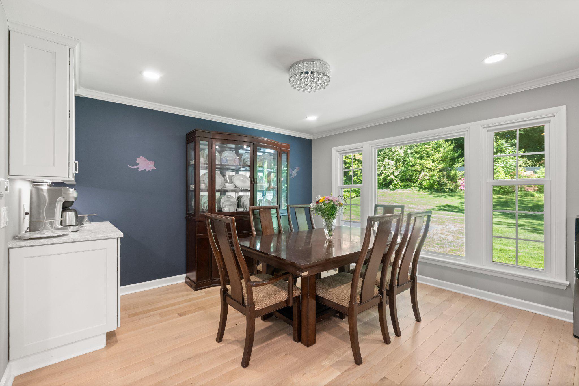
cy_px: 193
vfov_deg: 75.5
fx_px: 249
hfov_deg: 98.5
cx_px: 290
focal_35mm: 16
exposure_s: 1/15
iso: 1600
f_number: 6.3
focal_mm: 15.5
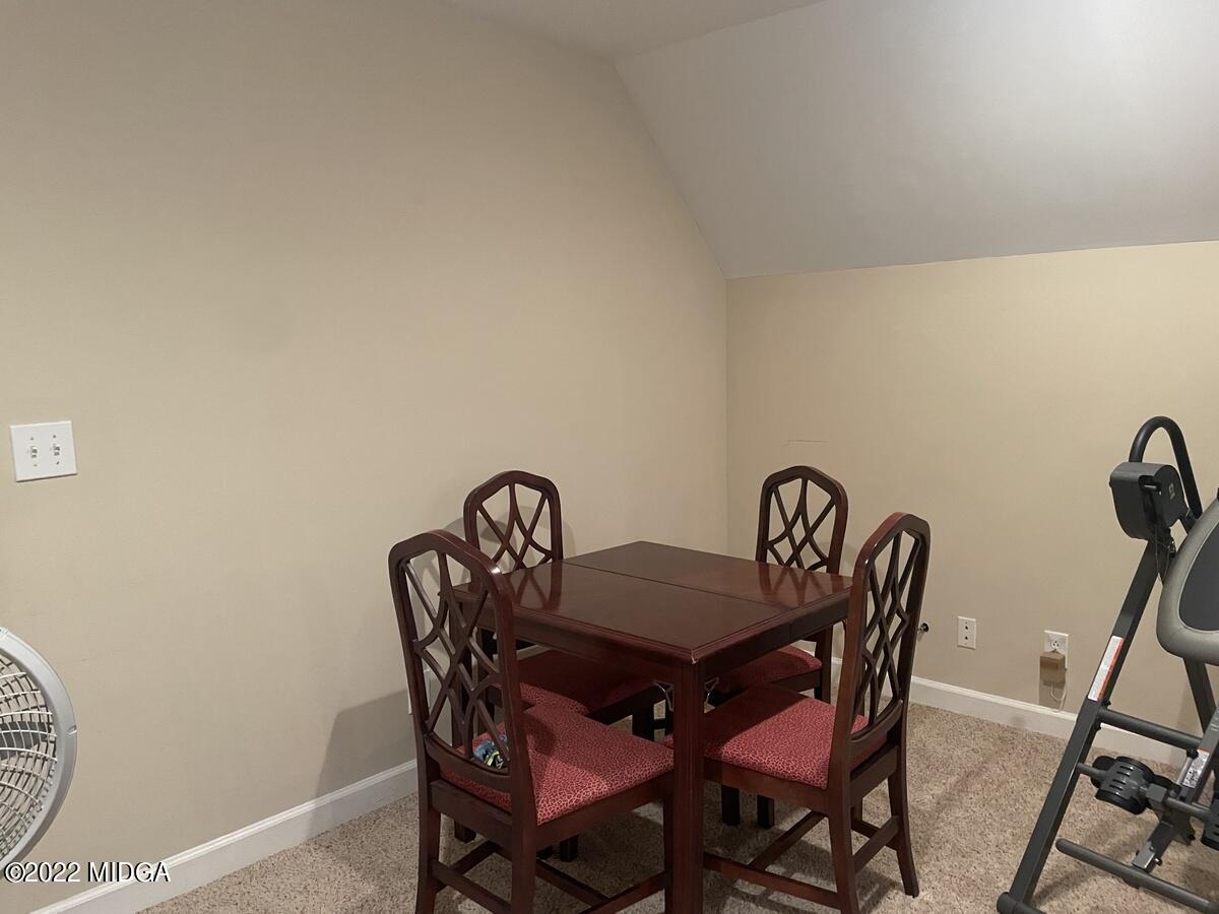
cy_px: 457
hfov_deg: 67.3
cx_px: 610
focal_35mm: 26
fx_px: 916
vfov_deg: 53.1
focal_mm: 4.2
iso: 400
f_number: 1.6
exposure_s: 1/40
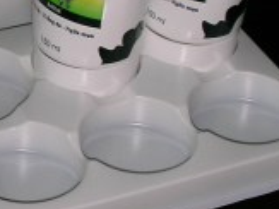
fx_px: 1128
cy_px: -69
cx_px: -19
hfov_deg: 13.8
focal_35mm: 140
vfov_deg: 10.3
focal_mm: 5.8
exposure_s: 1/30
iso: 100
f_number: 3.5
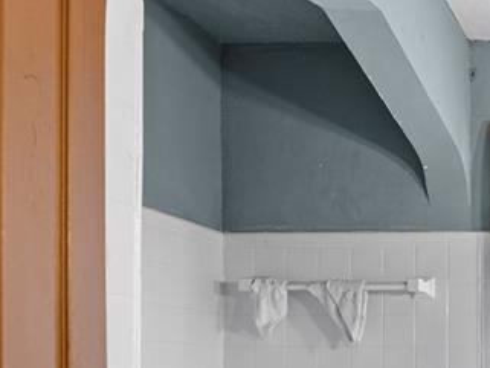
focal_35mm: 49
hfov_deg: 29.4
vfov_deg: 27.4
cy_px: 397
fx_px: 694
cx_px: 672
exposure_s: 1/6
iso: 400
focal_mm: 16
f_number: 8
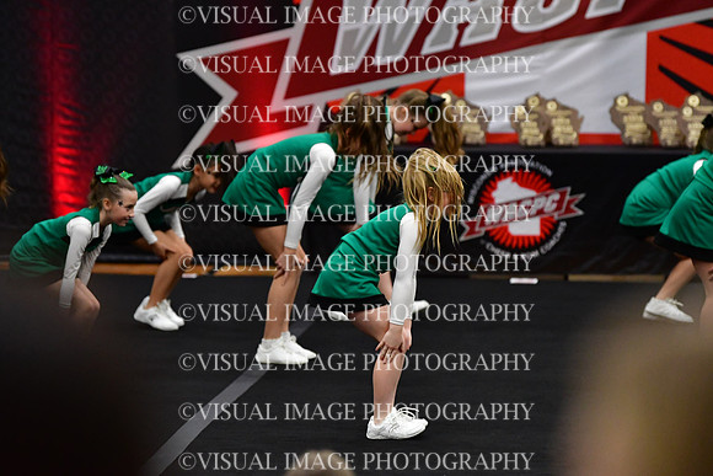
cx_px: 356
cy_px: 238
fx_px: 4457
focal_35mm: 225
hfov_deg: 9.1
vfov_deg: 6.1
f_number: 2.8
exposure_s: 1/800
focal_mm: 150
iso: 4000
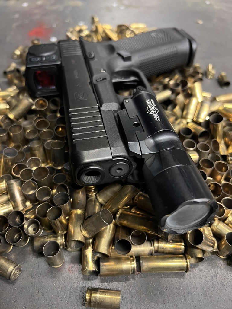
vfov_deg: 67.3
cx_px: 116
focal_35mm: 26
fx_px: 232
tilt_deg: -47.2
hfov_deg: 53.1
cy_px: 154
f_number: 1.5
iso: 640
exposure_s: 1/40
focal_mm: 5.7
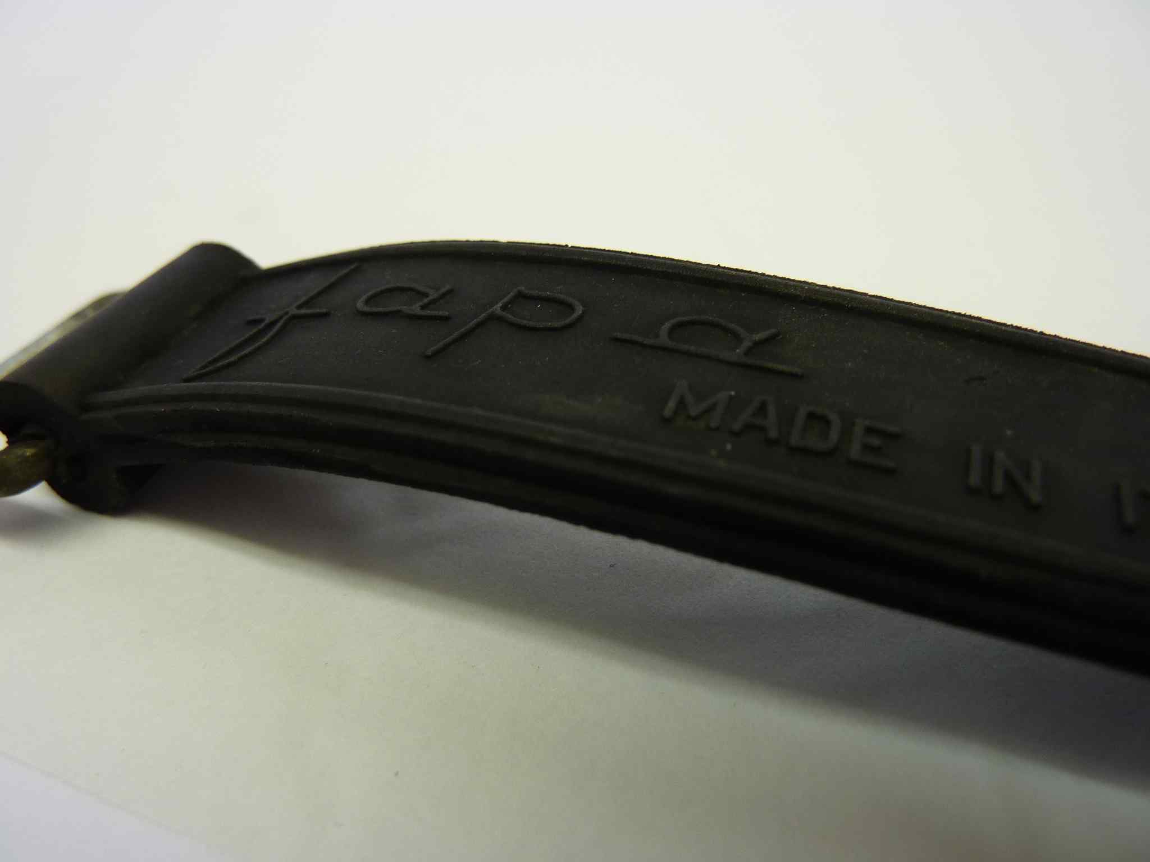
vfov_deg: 54.9
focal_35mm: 25
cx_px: 575
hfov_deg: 69.4
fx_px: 831
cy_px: 431
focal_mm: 4.1
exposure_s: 1/30
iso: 100
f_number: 3.3
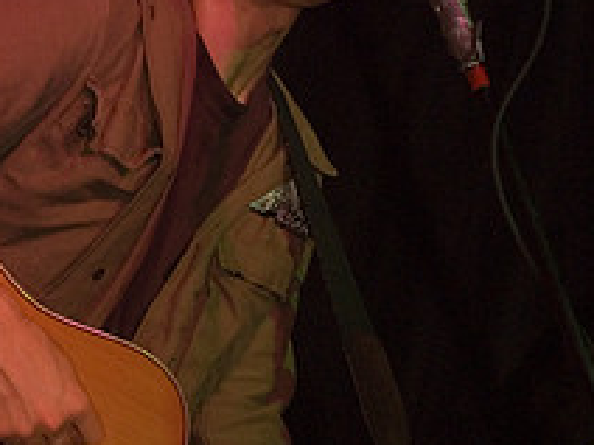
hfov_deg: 12.4
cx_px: 282
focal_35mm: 159
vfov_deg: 9.3
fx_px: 2728
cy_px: 260
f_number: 2.8
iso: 800
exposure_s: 1/30
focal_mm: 52
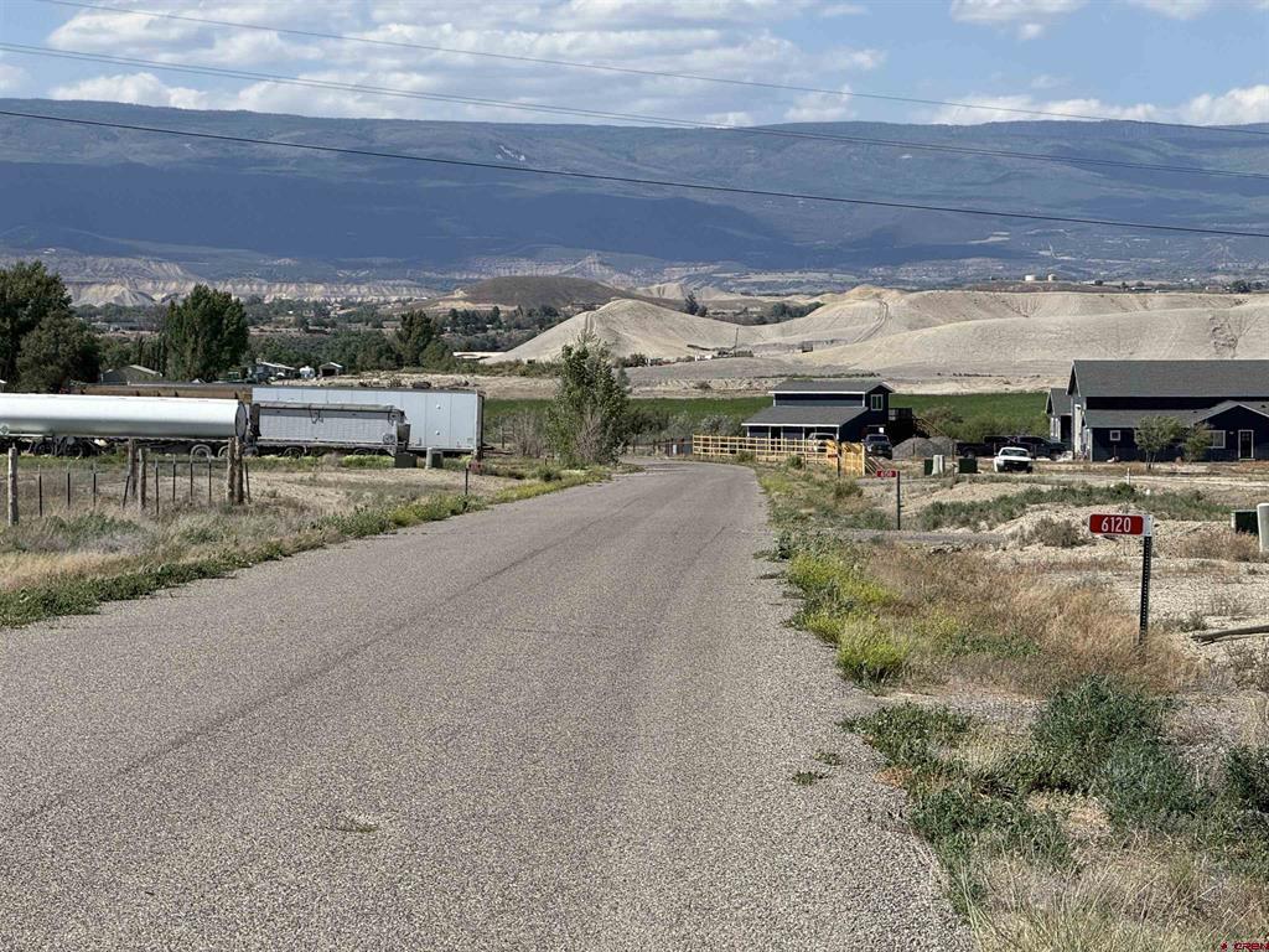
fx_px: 4399
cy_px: 476
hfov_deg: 16.4
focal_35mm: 120
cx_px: 634
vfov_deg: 12.3
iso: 64
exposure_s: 1/2439
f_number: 2.8
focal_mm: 15.66
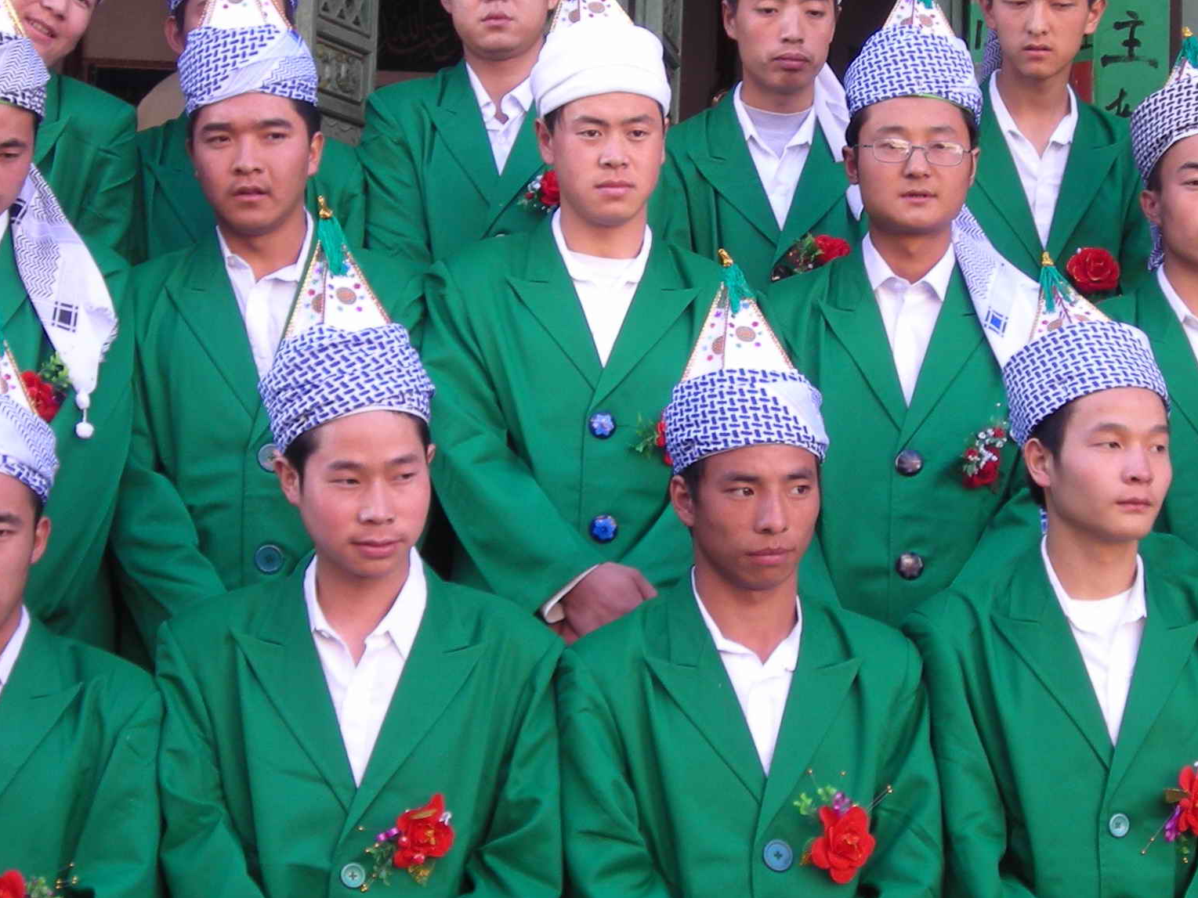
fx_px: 2423
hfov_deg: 27.6
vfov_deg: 21.0
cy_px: 406
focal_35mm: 70
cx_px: 774
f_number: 3.2
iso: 50
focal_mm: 6.3
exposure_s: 1/44.5
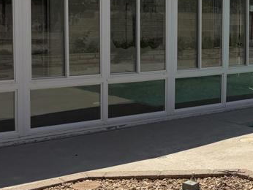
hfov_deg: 23.3
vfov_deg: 20.7
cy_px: 60
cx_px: 353
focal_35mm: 71
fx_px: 519
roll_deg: -2.6
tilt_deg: -4.2
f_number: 1.78
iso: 80
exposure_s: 1/7353
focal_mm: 6.76
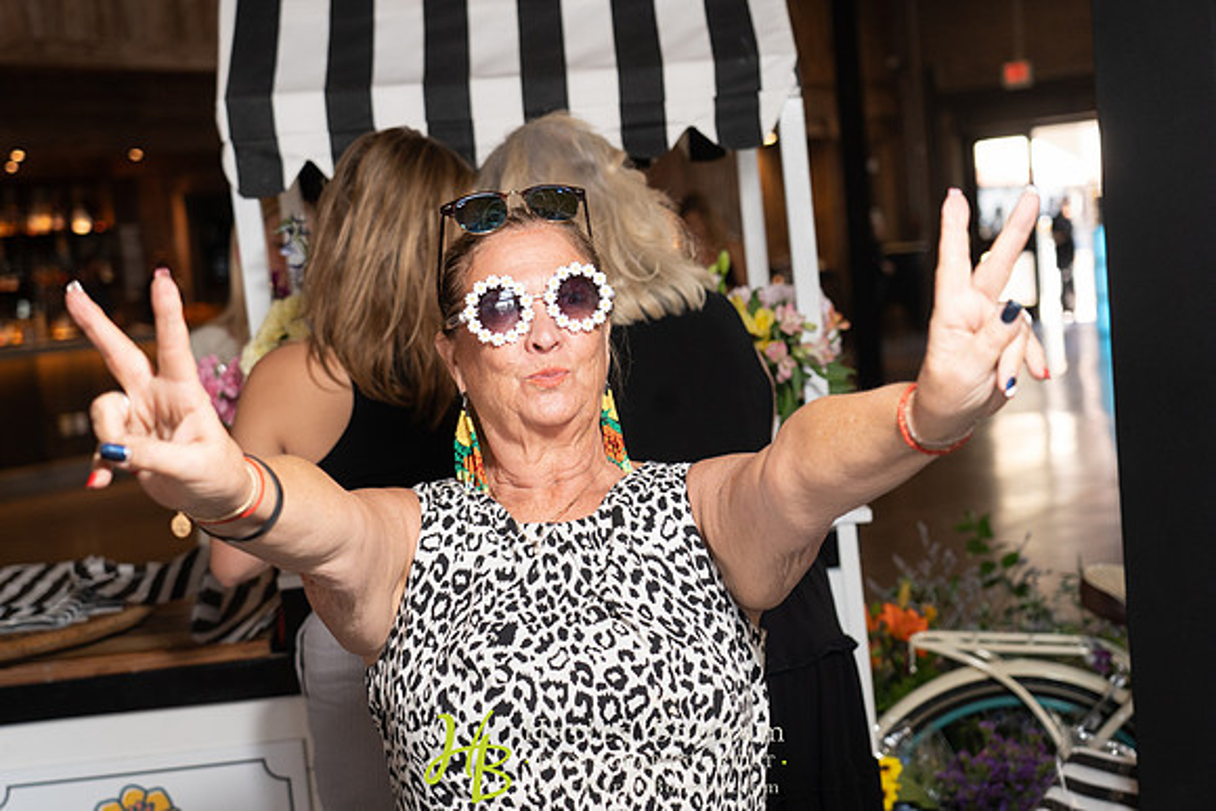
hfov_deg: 38.2
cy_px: 406
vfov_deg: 26.0
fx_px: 1757
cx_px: 608
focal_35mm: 52
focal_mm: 52
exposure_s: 1/125
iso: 1250
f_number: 4
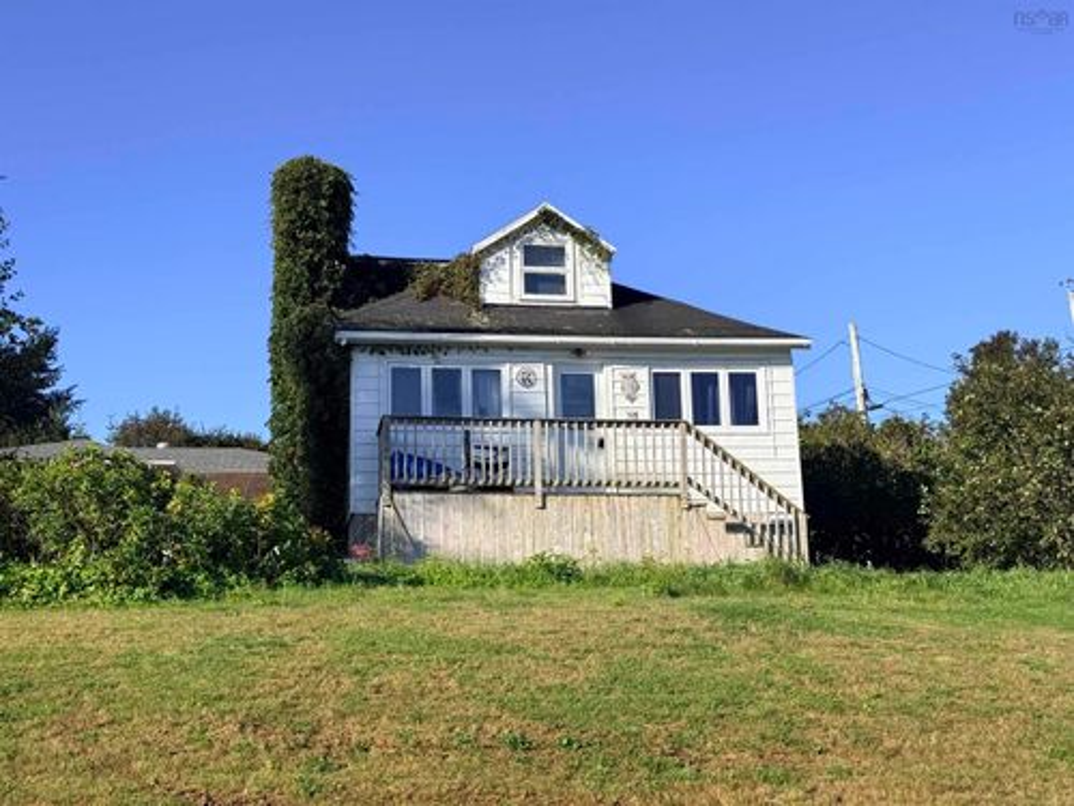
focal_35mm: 48
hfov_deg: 39.7
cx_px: 537
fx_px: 1489
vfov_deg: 30.3
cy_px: 403
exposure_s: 1/4098
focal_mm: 6.76
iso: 64
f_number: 1.78
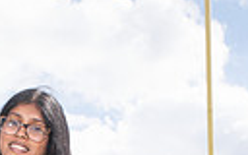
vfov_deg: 9.3
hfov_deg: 16.4
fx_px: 845
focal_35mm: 125
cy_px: 384
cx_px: 16
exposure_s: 1/400
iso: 125
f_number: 7.1
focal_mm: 35
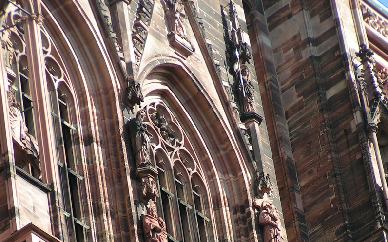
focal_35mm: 280
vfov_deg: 4.7
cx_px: 194
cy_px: 233
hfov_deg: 7.5
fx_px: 2960
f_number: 4
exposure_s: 1/250
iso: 50
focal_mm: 30.1
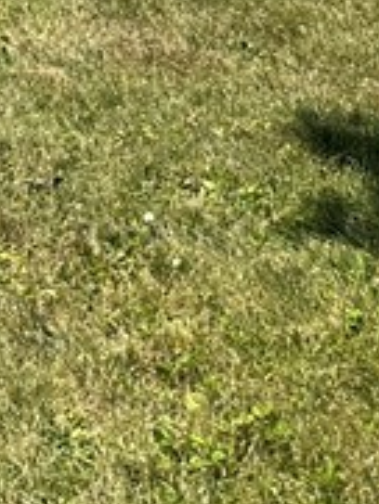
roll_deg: -3.9
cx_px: -295
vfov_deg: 11.3
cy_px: -816
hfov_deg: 10.3
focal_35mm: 136
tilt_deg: +9.0
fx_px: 1983
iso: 80
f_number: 1.78
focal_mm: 6.86
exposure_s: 1/3861
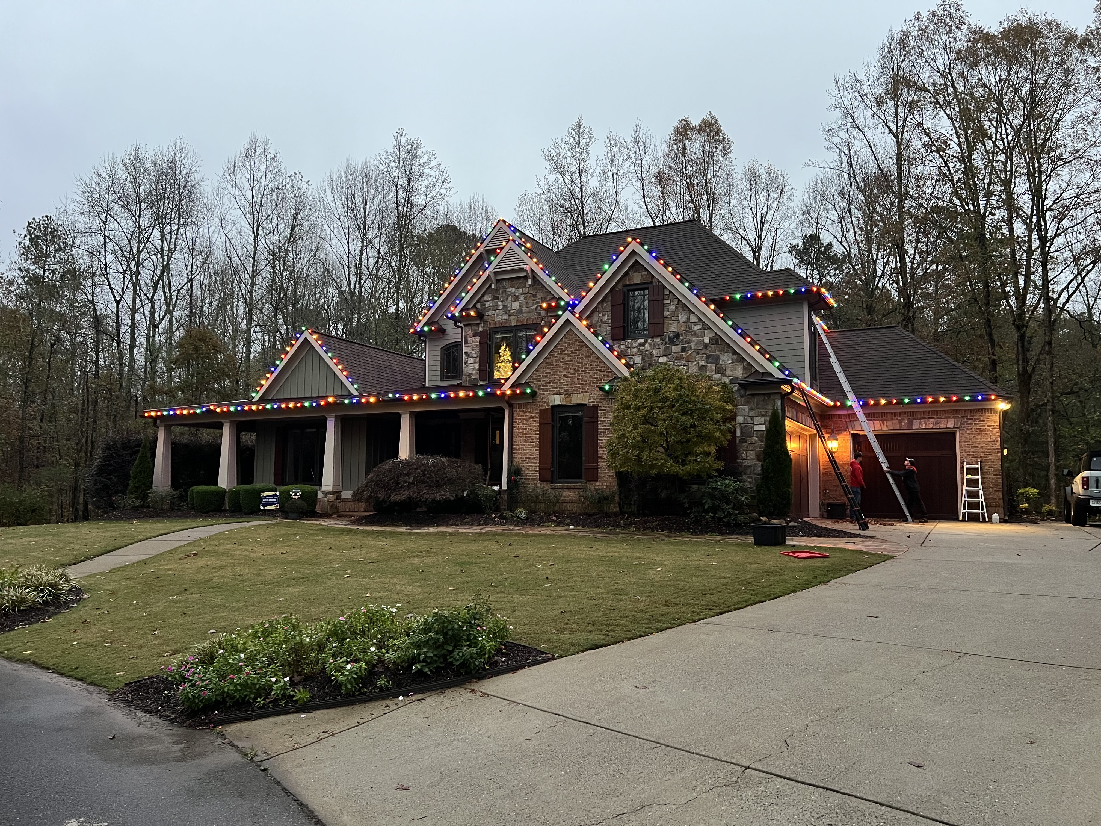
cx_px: 550
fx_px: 827
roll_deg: -0.2
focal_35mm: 26
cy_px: 413
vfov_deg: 53.1
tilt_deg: +5.4
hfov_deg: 67.3
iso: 400
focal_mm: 5.7
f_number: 1.5
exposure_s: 1/60
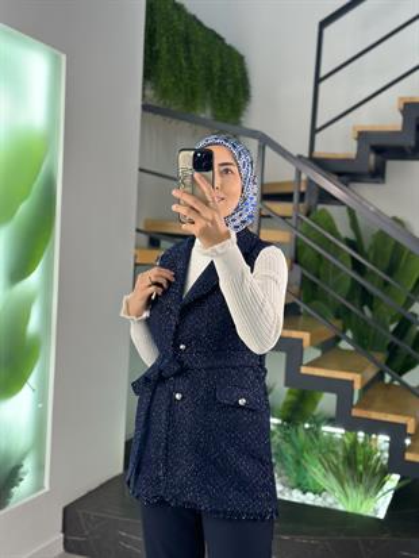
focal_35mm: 48
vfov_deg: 39.6
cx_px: 210
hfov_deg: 30.3
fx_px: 774
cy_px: 279
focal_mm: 6.86
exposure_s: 1/100
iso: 64
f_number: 1.78
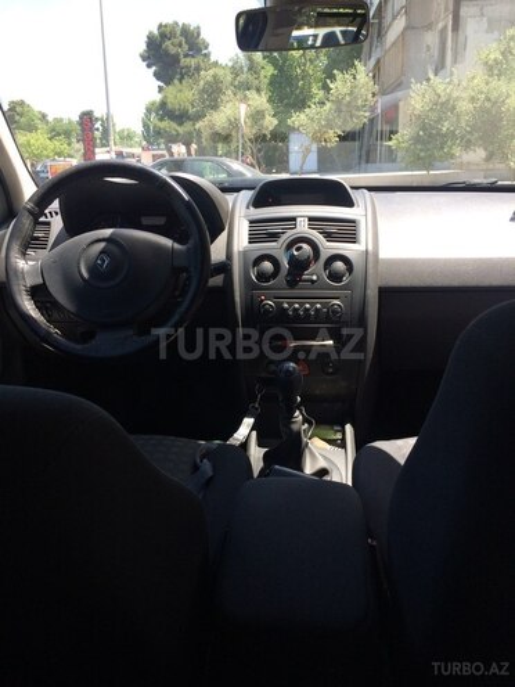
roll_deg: +3.4
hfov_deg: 48.2
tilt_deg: -18.6
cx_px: 258
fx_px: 575
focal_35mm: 29
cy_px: 344
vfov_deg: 61.7
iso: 32
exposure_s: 1/342
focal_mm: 4.15
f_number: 2.2
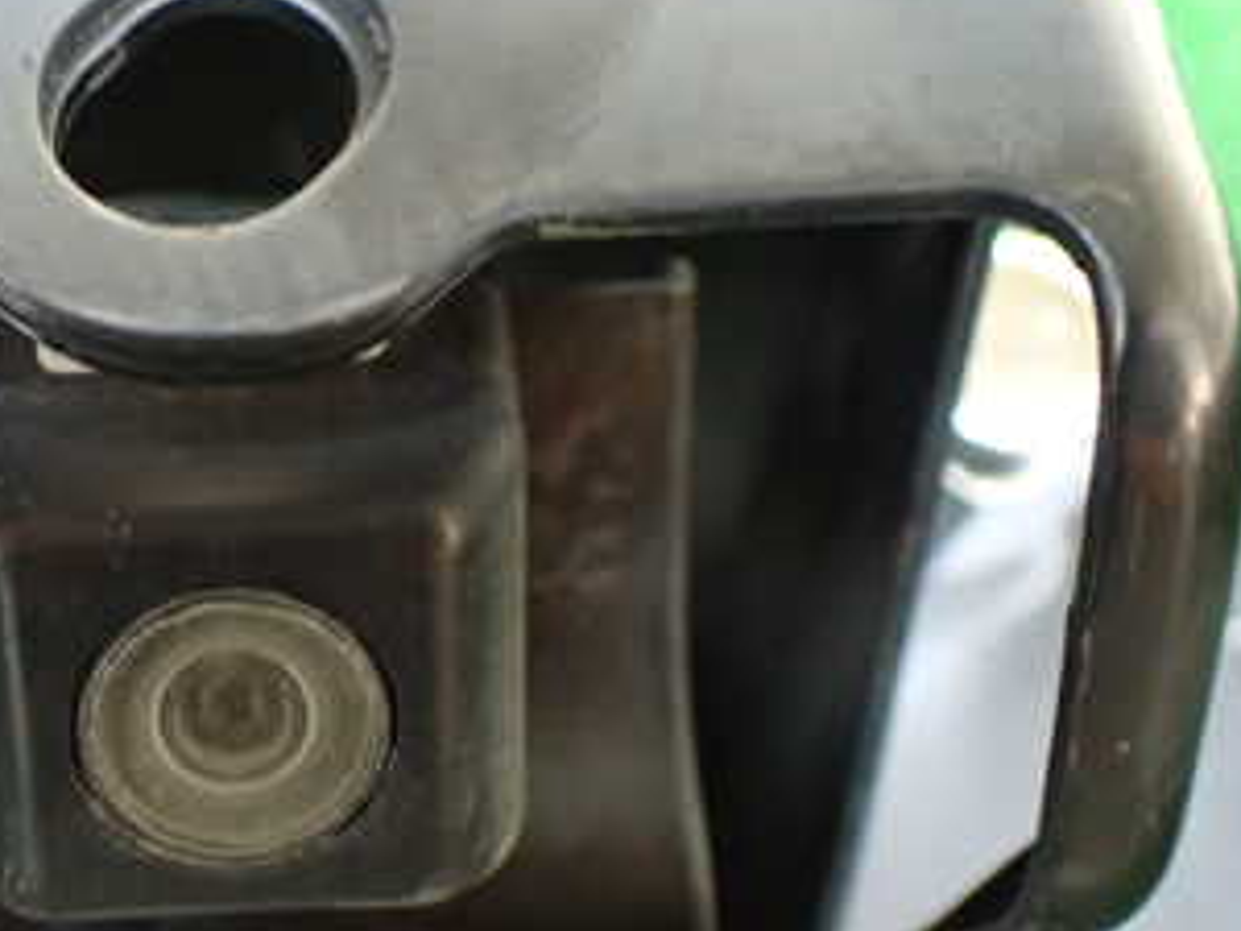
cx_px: 219
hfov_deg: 31.2
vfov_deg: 24.4
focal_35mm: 60
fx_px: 2151
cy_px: 509
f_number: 2.3
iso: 800
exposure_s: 1/30
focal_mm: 5.4
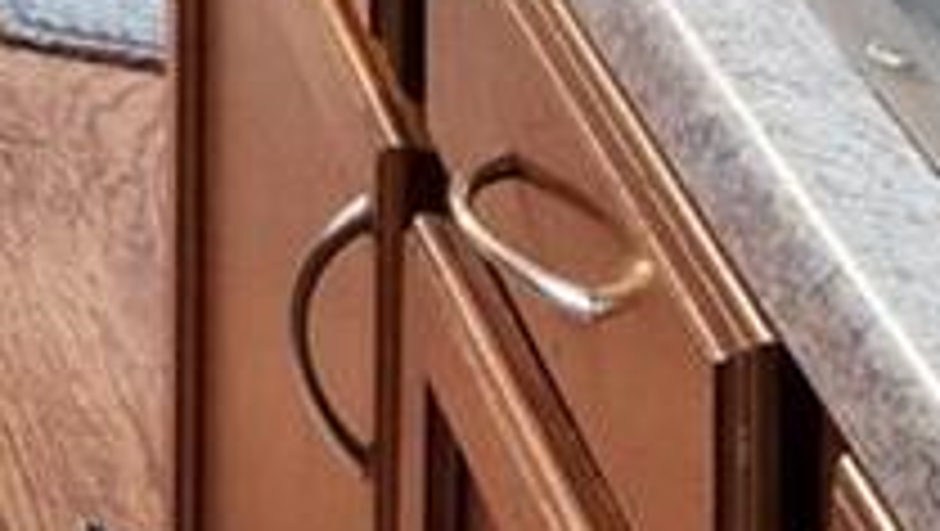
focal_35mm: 144
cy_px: -1624
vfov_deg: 6.6
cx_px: -2339
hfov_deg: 9.3
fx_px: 3592
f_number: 8
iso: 400
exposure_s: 1/1.67
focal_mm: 9
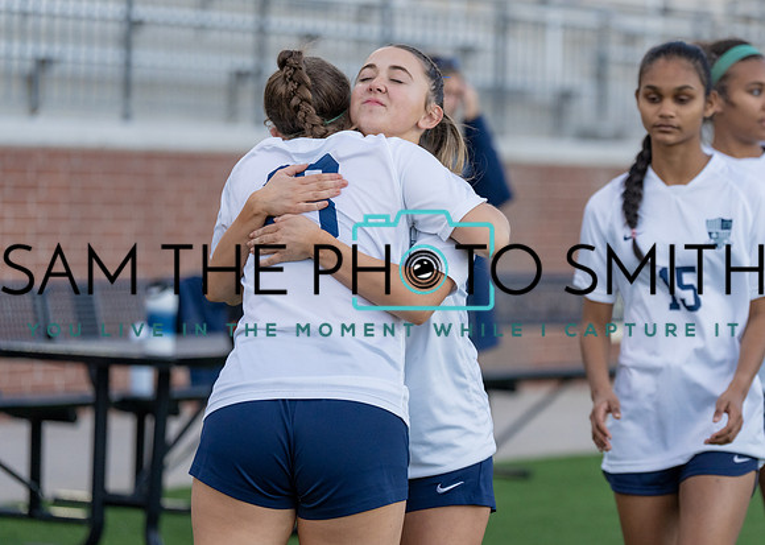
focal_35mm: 160
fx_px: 3466
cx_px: 483
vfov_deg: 9.0
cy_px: 233
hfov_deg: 12.6
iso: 1600
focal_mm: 129
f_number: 2.8
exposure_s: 1/6400
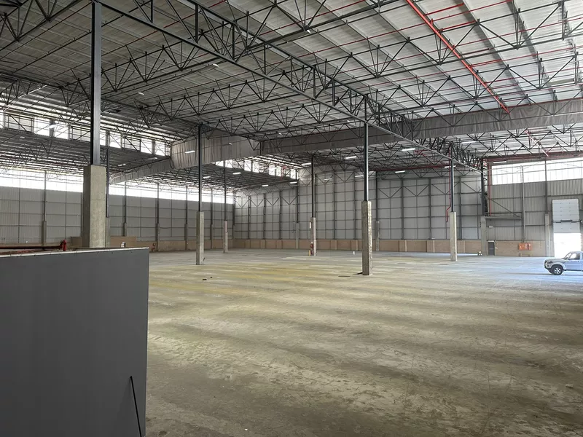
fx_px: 404
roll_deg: +0.3
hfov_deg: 71.6
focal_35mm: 24
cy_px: 218
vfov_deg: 56.8
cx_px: 292
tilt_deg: +2.8
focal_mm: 6.86
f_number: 1.78
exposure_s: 1/60
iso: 250
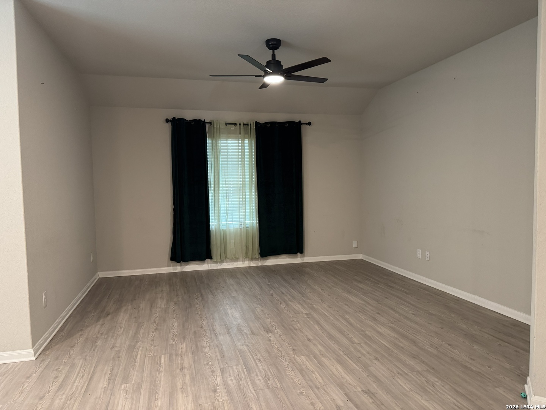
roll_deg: +0.4
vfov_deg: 56.8
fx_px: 379
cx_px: 273
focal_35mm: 24
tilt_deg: -4.4
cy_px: 205
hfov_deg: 71.6
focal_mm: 6.76
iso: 400
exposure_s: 1/60
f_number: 1.78
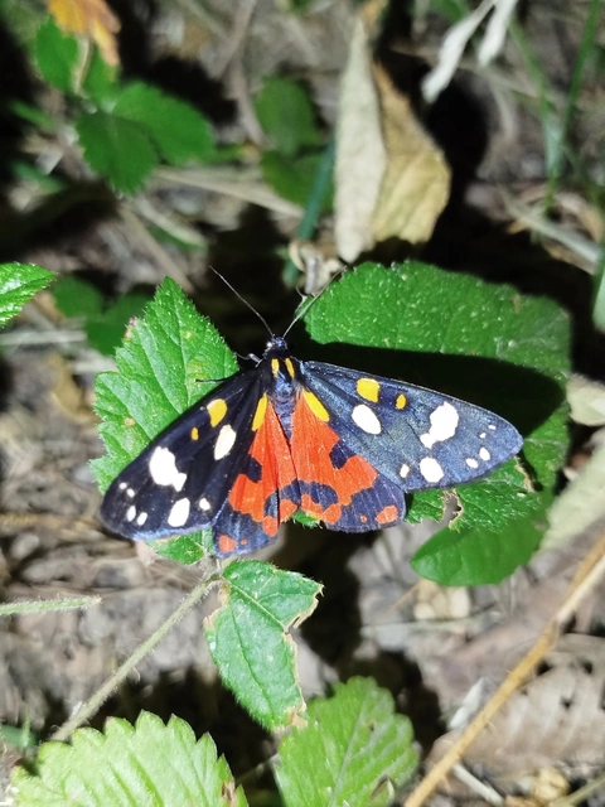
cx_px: 302
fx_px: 886
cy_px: 404
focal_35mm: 38
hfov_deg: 37.7
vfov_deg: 49.0
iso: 320
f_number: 1.7
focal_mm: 5.31
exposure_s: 1/33
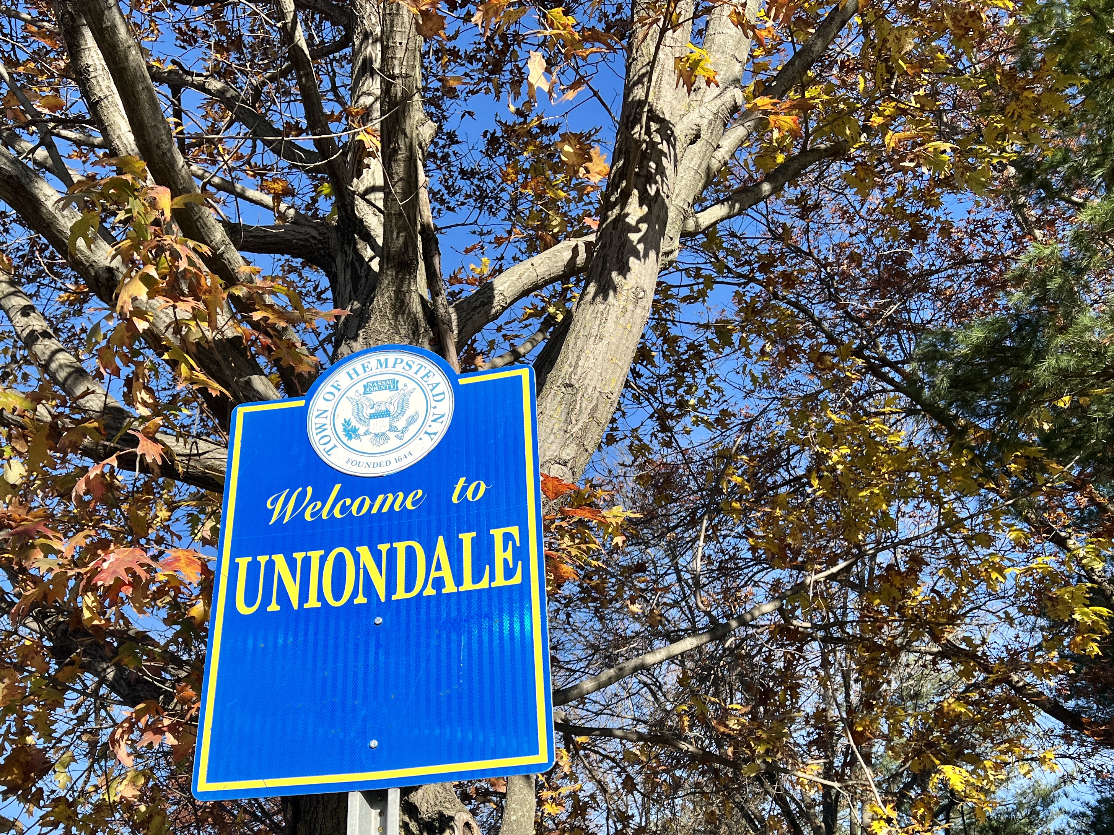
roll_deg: -2.6
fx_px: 1159
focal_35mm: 36
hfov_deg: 51.1
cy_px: 546
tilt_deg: +29.5
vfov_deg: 39.3
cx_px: 459
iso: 50
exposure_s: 1/3356
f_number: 1.5
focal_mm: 5.7
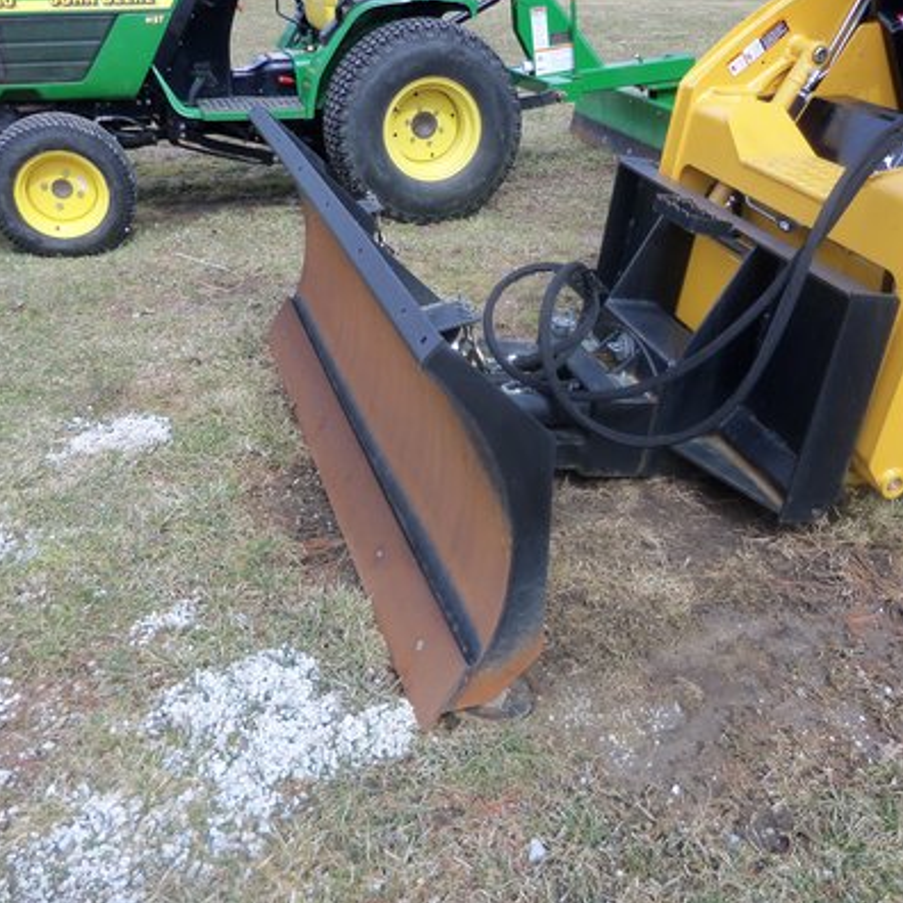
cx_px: 502
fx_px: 1003
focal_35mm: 34
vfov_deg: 48.4
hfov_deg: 48.4
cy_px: 458
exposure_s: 1/200
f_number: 3.9
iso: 64
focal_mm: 5.1
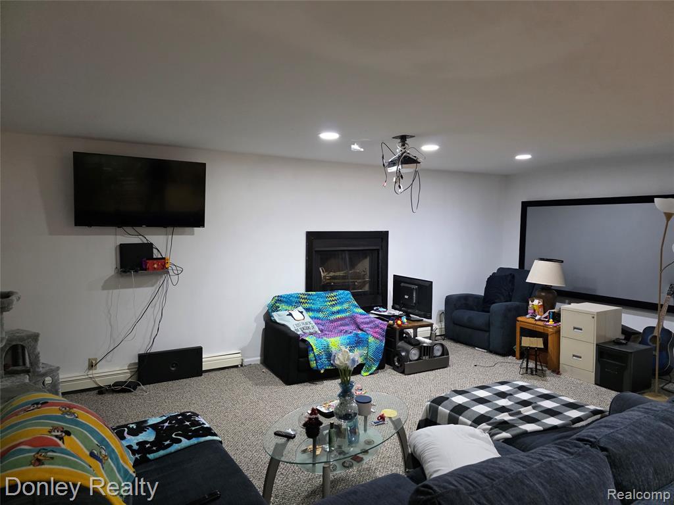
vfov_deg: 58.9
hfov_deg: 73.9
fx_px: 448
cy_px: 252
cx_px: 337
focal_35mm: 23
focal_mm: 6.3
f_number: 1.7
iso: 1250
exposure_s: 1/120
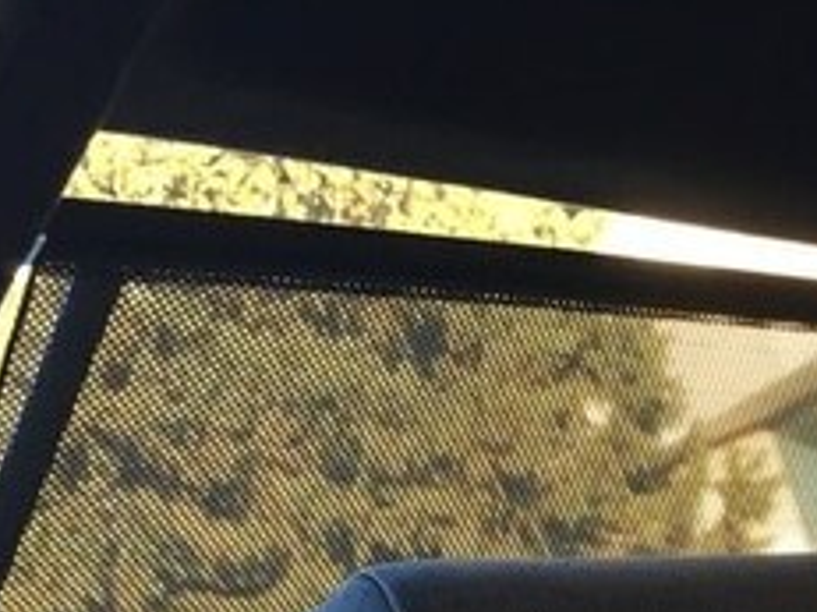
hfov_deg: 21.6
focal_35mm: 83
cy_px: 858
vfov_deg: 16.5
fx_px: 1958
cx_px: 1015
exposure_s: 1/33
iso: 50
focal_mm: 4.15
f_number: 2.2
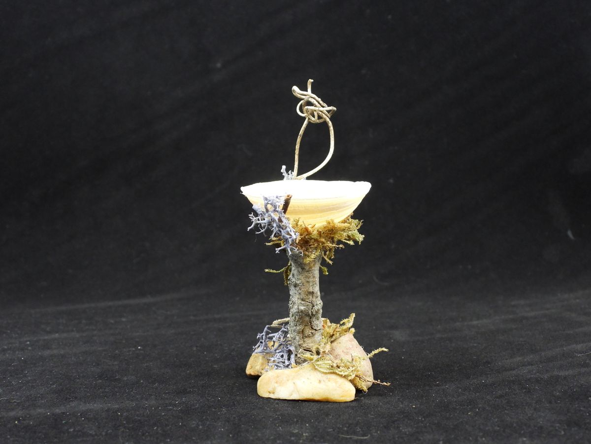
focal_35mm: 44
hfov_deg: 42.9
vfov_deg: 32.9
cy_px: 222
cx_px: 296
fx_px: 751
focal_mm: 7.9
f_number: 3.2
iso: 400
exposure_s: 1/20
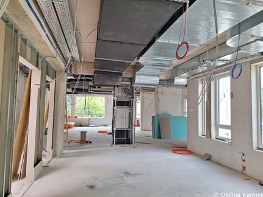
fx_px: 182
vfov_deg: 56.9
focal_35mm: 24
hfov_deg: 71.6
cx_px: 131
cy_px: 97
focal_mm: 5.54
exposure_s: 1/100
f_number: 1.8
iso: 40
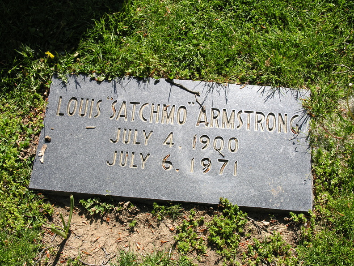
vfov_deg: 22.9
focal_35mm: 64
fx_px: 654
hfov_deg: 30.3
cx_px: 177
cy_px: 133
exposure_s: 1/78.7
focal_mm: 16.4
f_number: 8
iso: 50
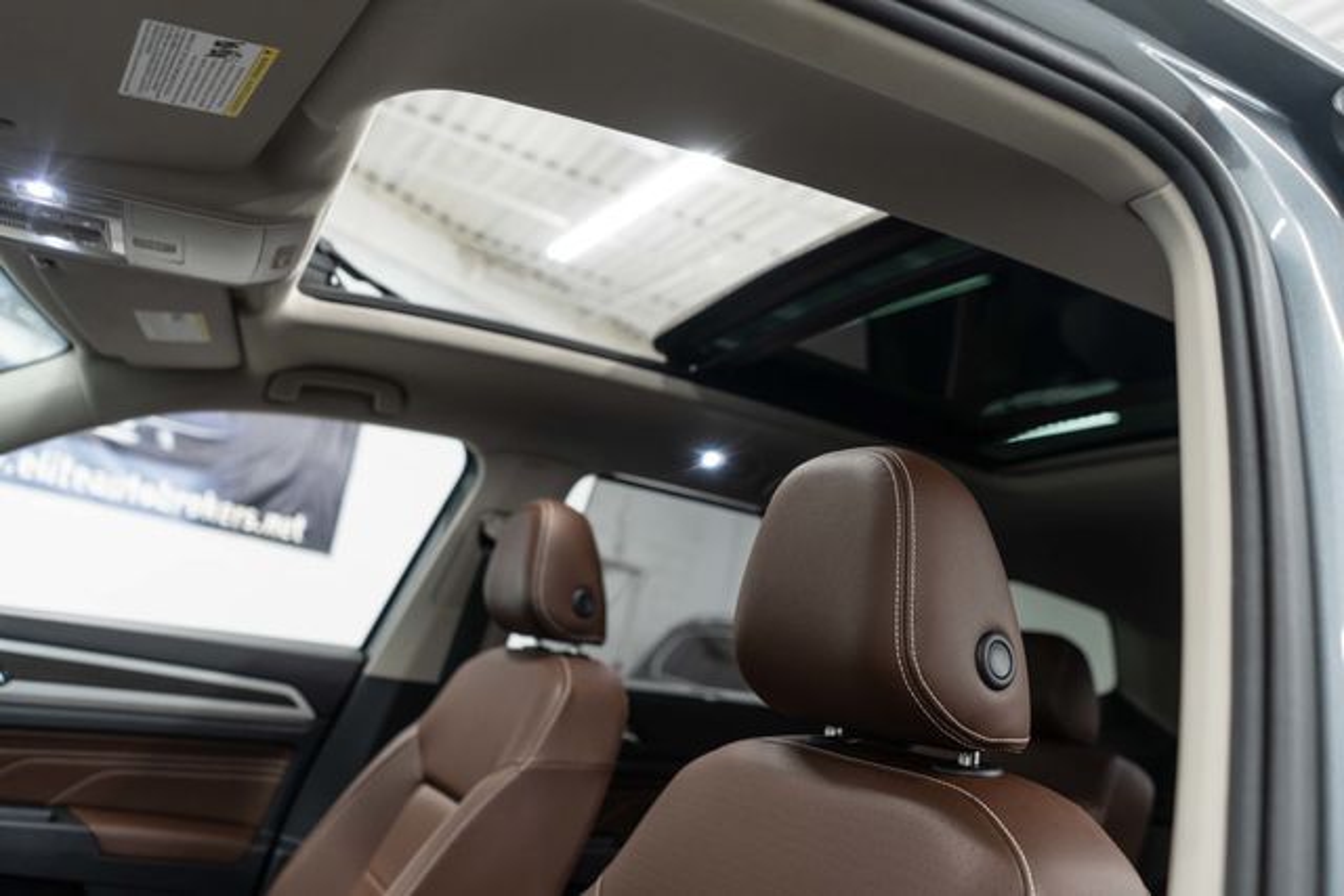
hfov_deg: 65.5
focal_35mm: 28
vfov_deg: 46.4
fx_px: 1046
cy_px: 448
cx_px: 672
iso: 500
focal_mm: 28
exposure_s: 1/40
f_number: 3.2
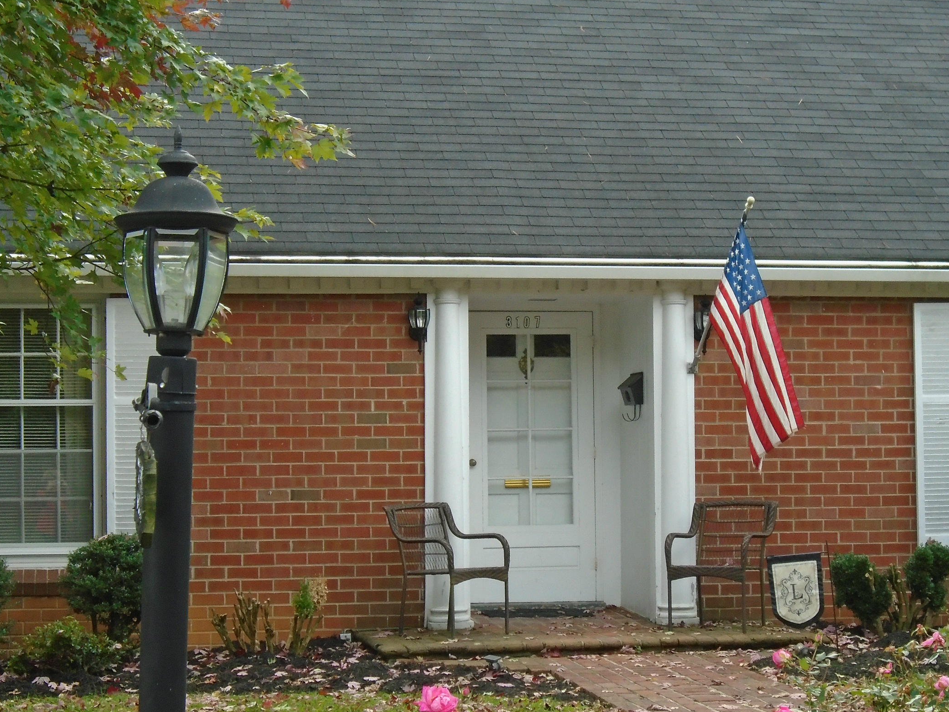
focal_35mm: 85
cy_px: 373
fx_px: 2330
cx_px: 526
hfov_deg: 23.0
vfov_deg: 17.4
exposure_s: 1/125
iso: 250
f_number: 5.5
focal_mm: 12
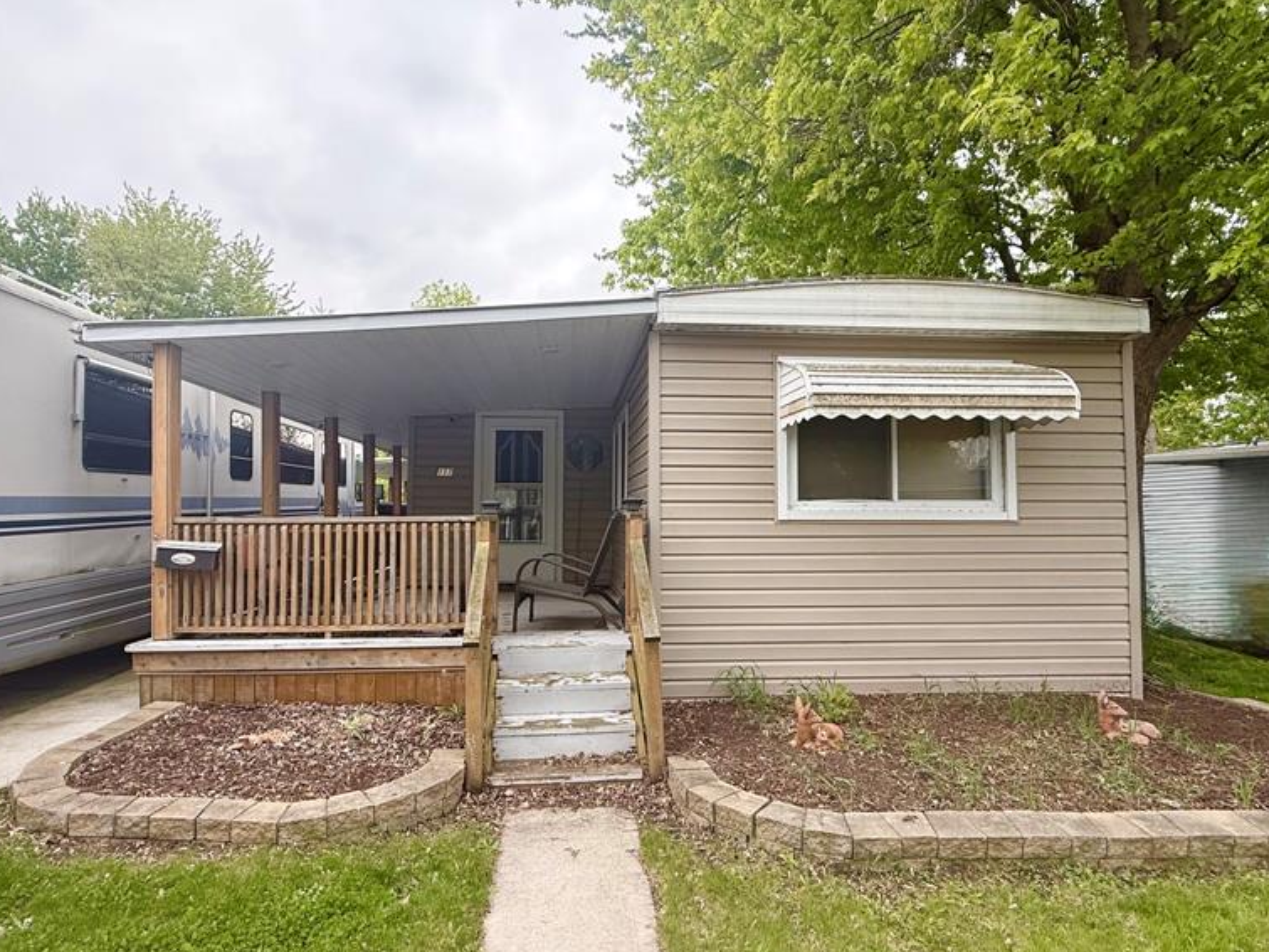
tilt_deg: +3.3
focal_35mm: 19
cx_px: 598
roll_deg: -0.3
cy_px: 481
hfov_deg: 84.6
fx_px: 696
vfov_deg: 68.7
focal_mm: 2.22
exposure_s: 1/189
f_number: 2.2
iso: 64
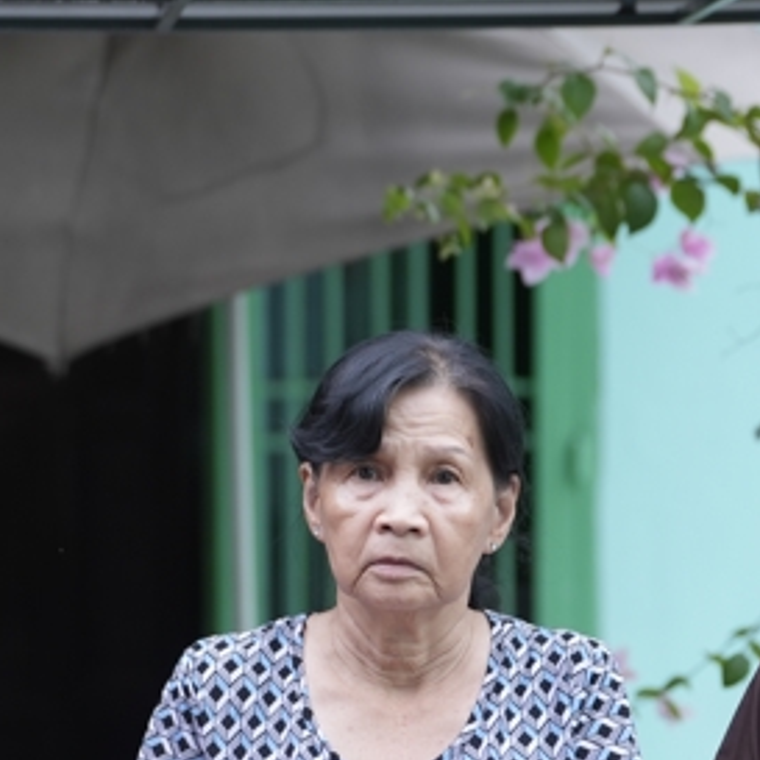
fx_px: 6260
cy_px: 713
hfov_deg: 6.9
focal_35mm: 252
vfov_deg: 6.9
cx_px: 235
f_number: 2.8
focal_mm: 83
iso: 250
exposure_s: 1/320
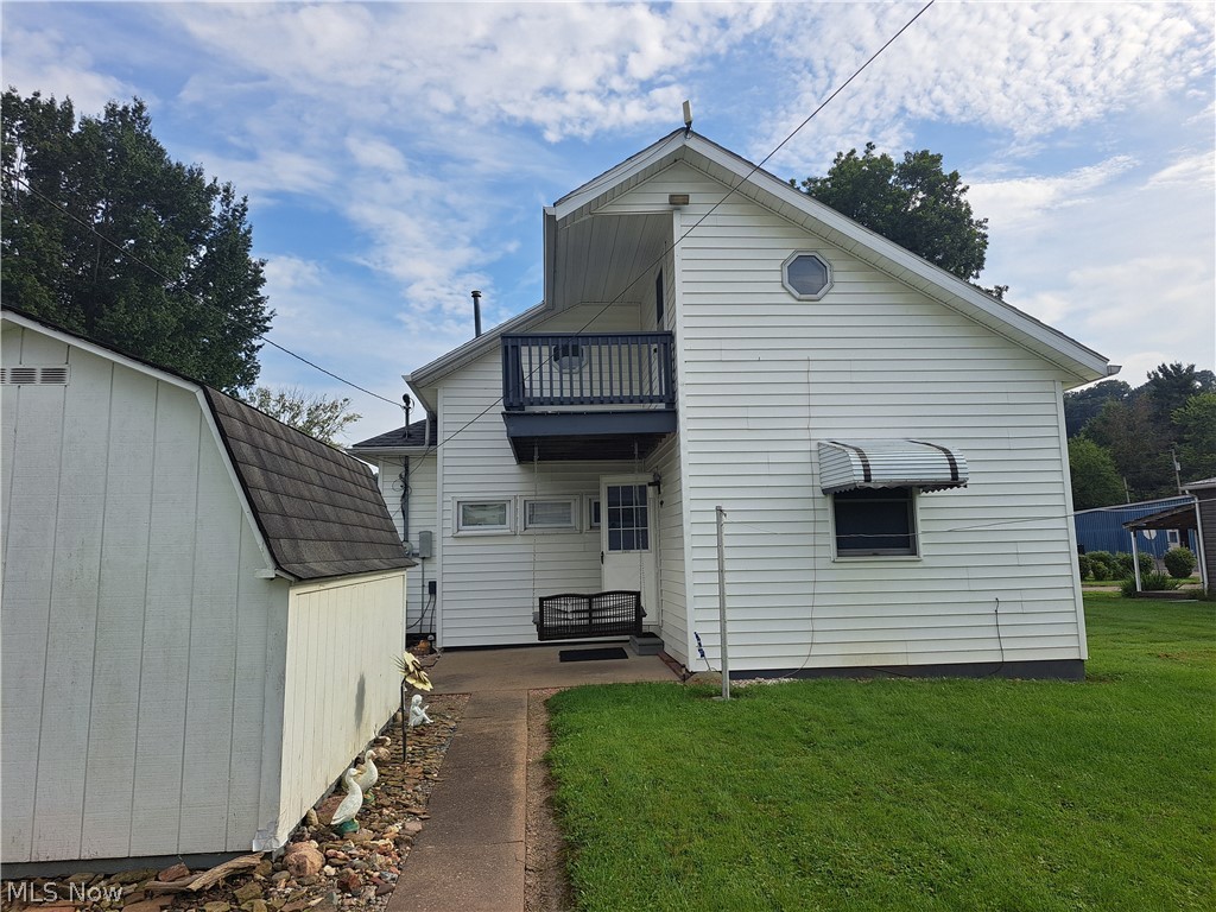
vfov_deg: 56.8
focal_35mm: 24
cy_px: 456
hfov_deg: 71.6
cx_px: 608
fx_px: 843
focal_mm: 5.23
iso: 50
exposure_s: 1/1789
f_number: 1.8
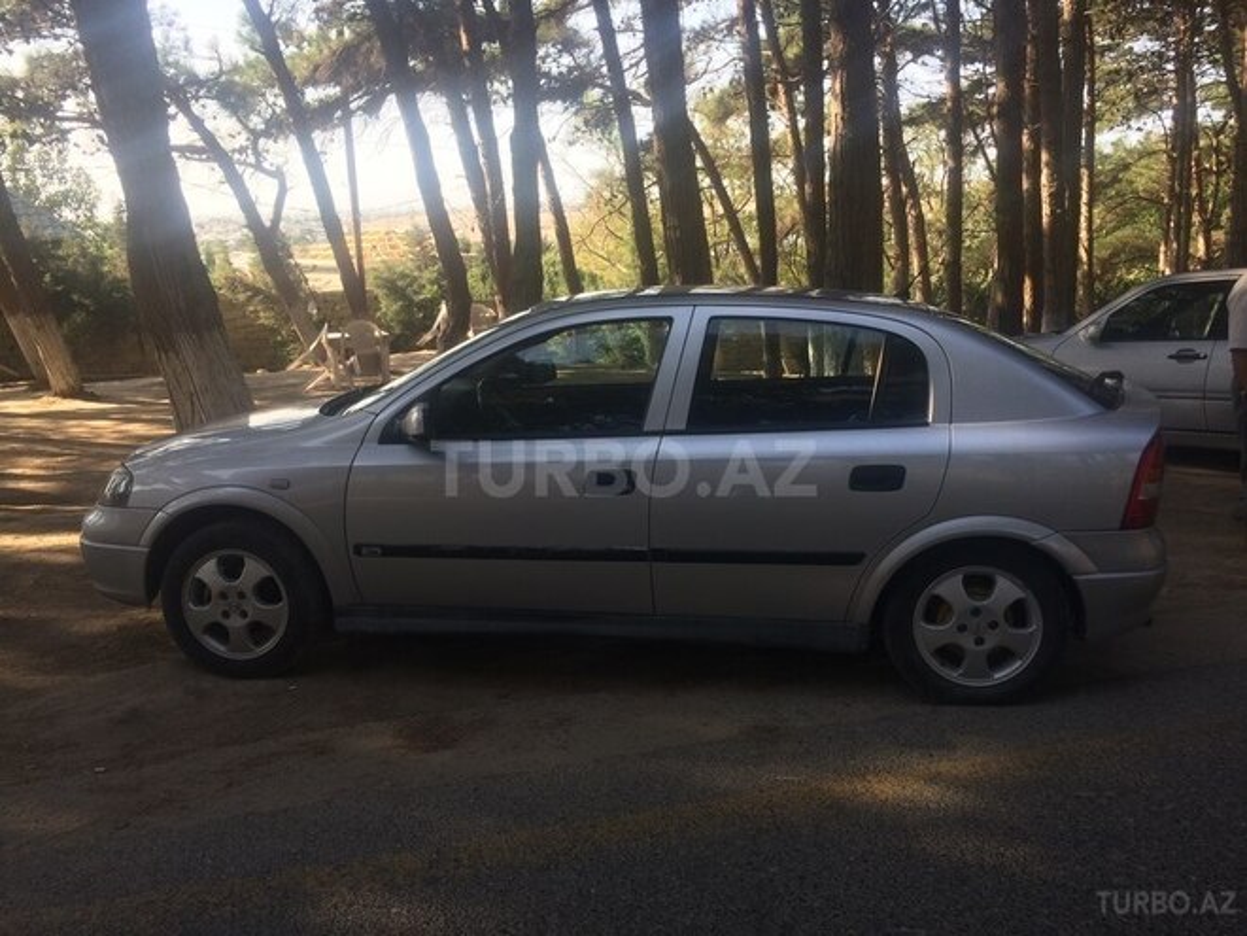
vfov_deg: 48.2
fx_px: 1045
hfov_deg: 61.7
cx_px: 624
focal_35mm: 29
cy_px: 468
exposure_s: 1/366
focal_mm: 4.15
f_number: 2.2
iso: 32
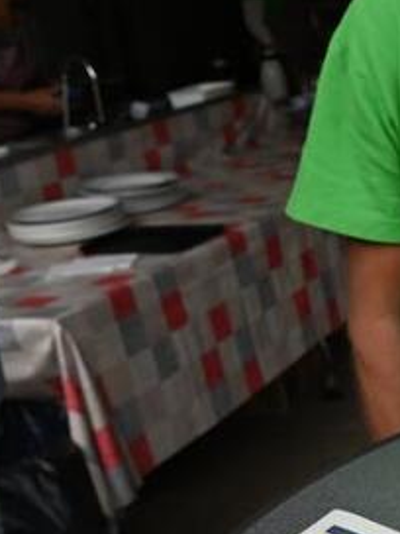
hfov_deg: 15.9
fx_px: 1294
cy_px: 286
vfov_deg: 23.3
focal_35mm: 84
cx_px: 631
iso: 640
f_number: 7.1
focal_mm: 24
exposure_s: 1/160
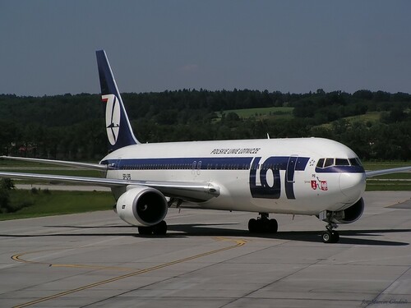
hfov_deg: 11.3
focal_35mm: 175
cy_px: 154
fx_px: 2078
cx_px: 206
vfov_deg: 8.5
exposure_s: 1/1600
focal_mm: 29.3
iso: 64
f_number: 4.8
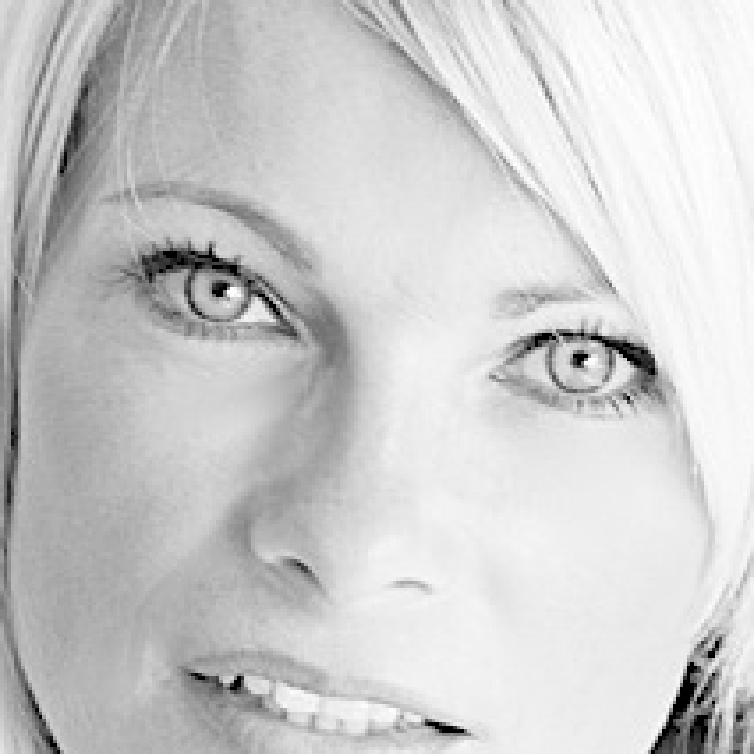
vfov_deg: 7.6
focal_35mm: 230
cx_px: 289
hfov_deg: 7.6
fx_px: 5678
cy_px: 768
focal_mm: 55
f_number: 5.6
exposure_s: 1/40
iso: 400
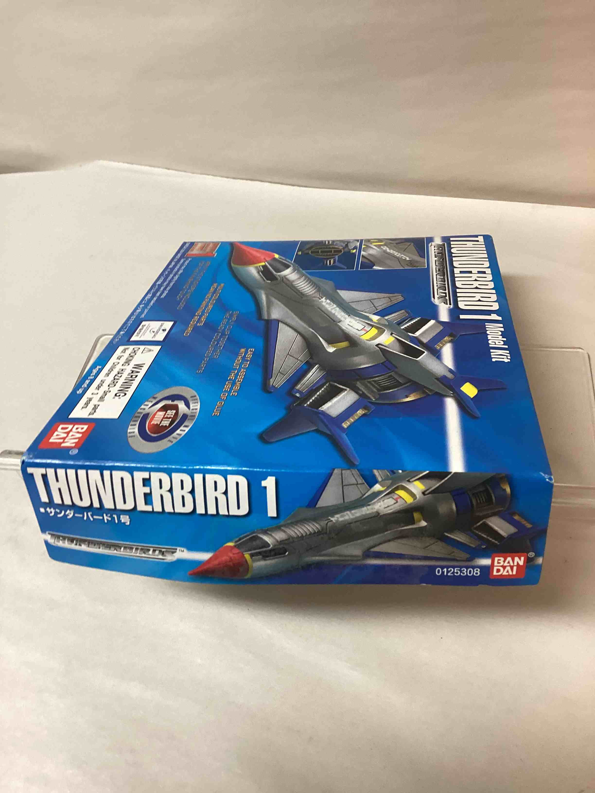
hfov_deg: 45.4
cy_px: 396
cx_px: 298
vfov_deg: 58.4
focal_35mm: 31
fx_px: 710
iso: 125
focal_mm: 3.3
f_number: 2.4
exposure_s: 1/50
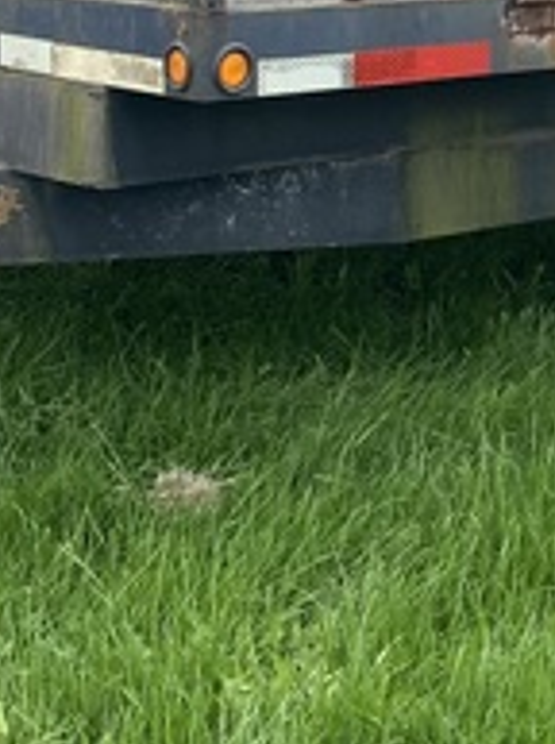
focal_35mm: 108
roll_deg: -1.3
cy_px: -100
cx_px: 497
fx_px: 2316
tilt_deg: -4.1
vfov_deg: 17.5
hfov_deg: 13.5
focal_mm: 4.25
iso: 32
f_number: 1.8
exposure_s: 1/816
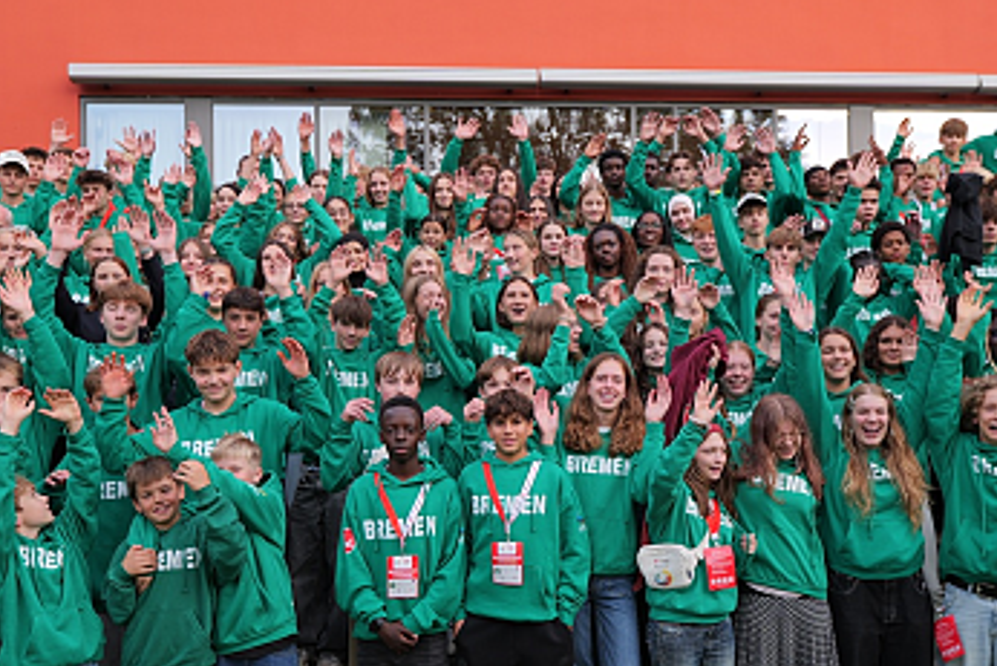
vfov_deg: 38.9
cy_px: 375
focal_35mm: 34
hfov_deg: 55.7
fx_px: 942
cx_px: 550
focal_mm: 14
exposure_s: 1/320
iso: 100
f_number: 1.8
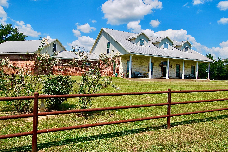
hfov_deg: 70.1
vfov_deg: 50.1
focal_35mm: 26
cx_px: 115
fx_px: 162
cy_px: 75
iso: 100
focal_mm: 13
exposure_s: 1/250
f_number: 8
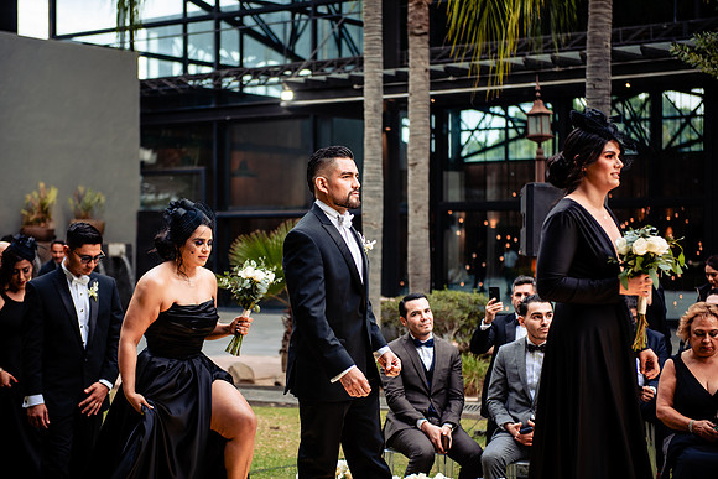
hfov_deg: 28.8
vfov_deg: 19.5
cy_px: 240
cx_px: 359
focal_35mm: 70
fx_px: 1396
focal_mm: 70
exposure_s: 1/160
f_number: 2.8
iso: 320
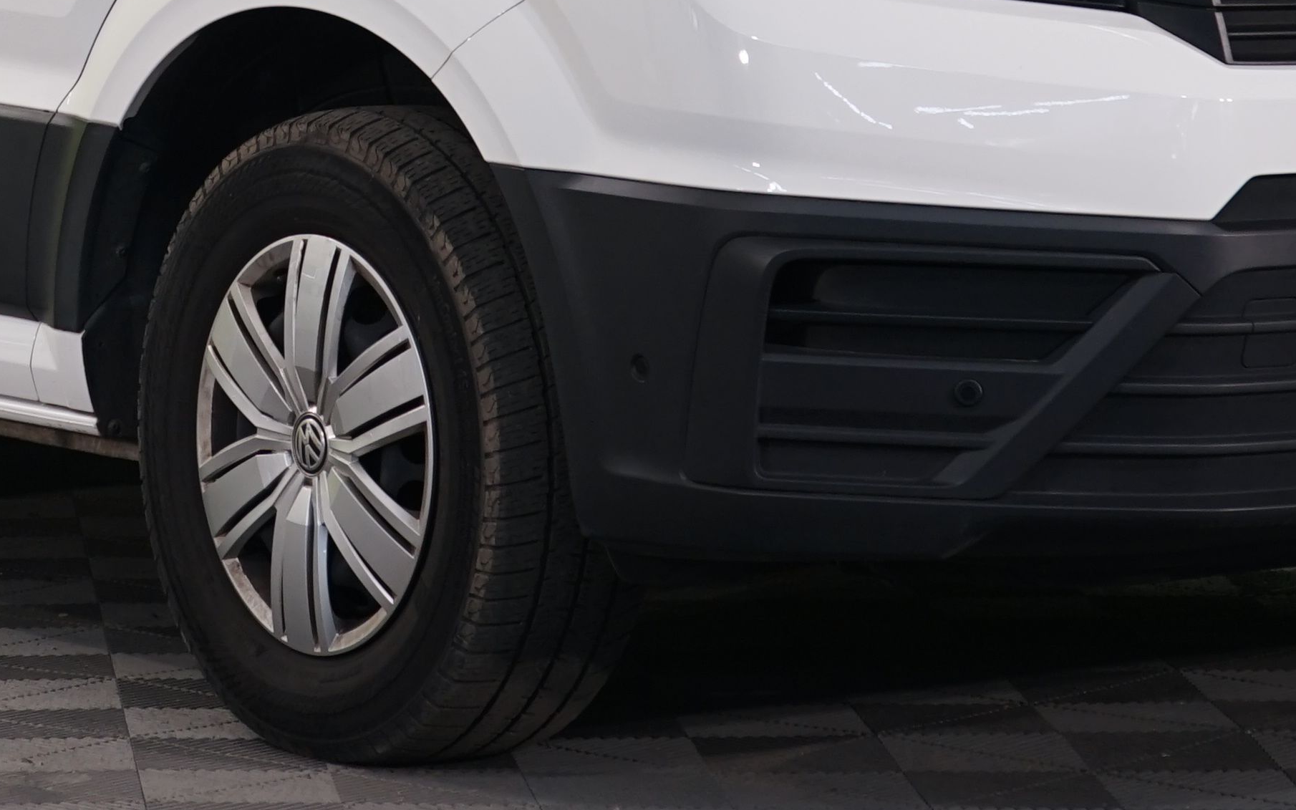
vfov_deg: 6.6
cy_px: -457
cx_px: 208
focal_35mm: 196
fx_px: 6922
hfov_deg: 10.7
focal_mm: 58
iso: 400
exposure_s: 1/25
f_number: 6.3
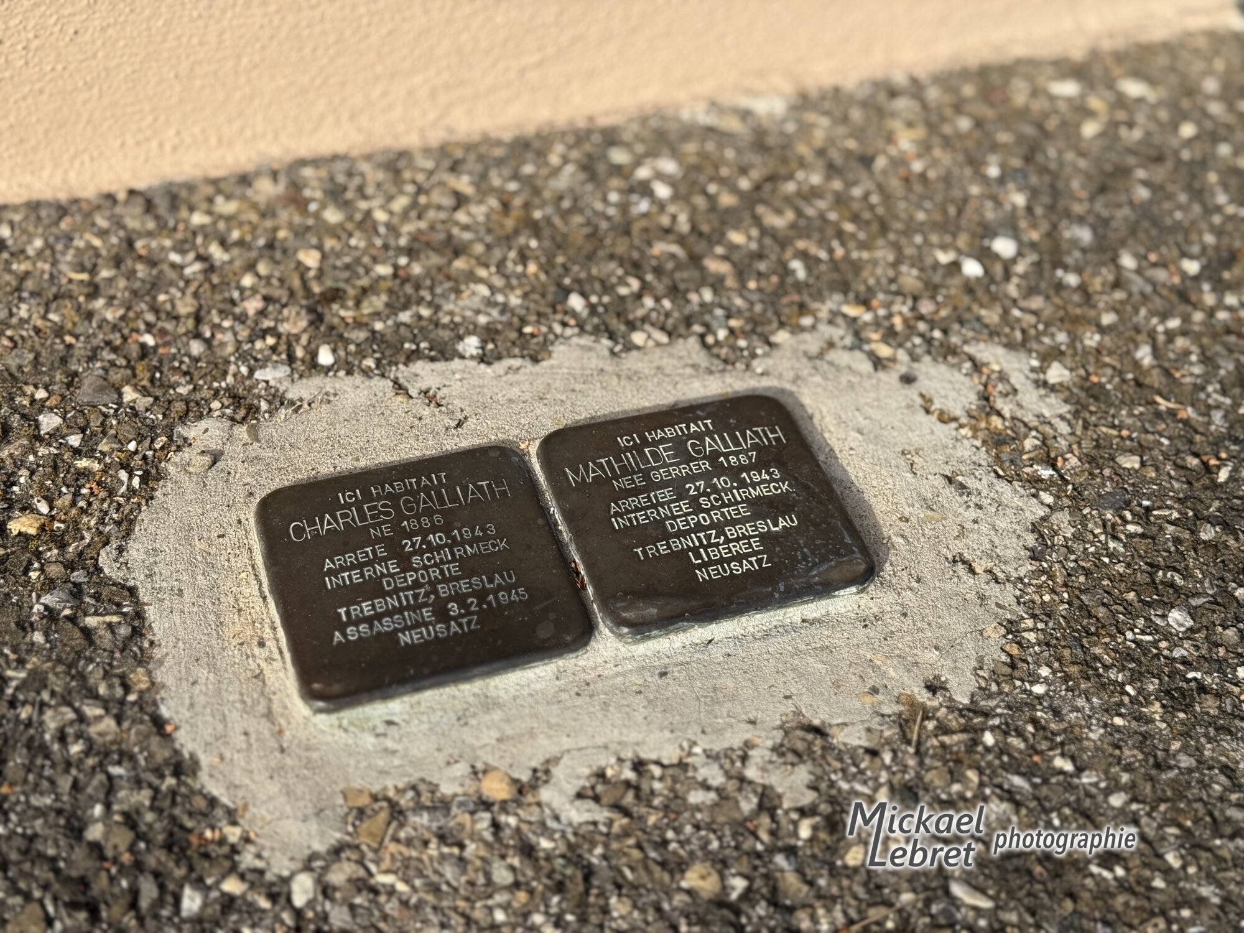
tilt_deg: -36.9
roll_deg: -0.2
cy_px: 466
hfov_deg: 39.7
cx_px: 622
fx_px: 1725
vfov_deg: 30.3
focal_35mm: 48
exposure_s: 1/2088
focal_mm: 6.76
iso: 64
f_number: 1.78
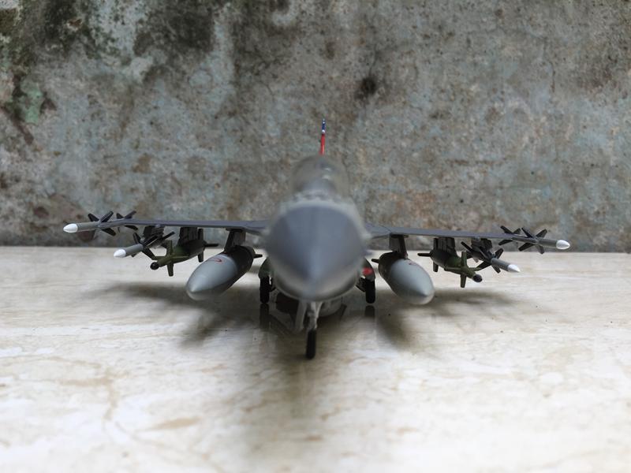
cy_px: 236
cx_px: 316
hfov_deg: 61.7
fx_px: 529
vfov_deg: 48.2
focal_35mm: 29
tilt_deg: -7.0
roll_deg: -2.9
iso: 32
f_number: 2.2
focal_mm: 4.15
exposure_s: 1/363
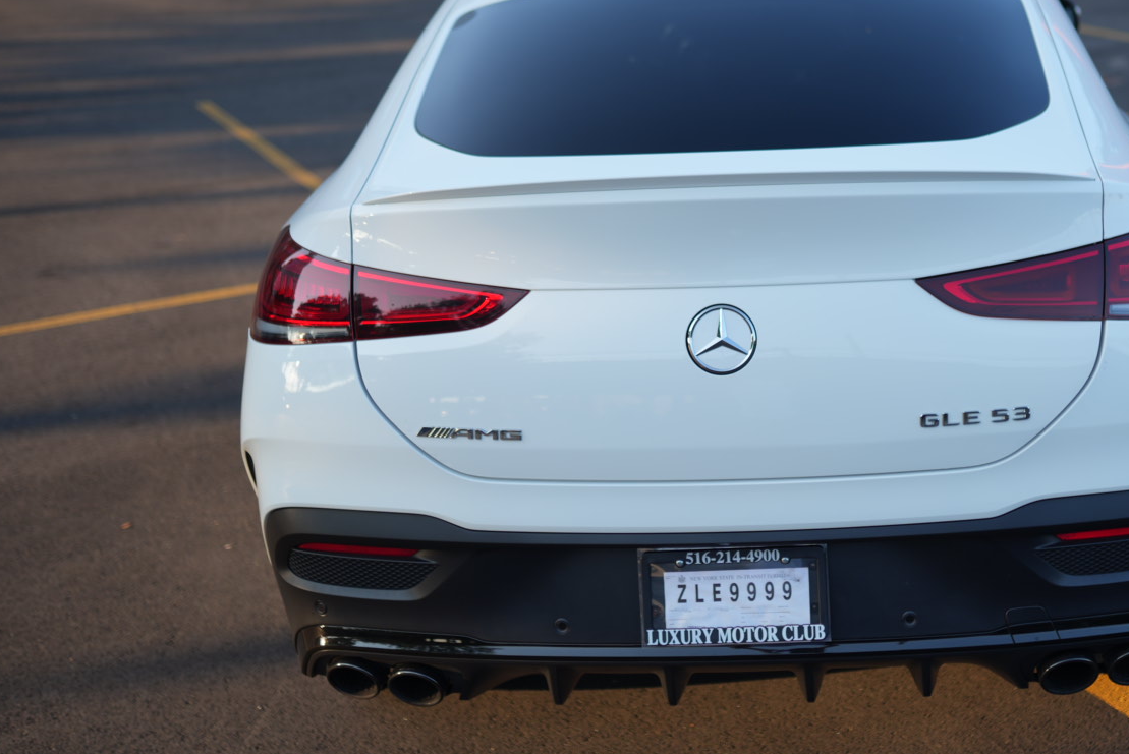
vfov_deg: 26.5
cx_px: 759
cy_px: 309
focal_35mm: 51
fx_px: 1600
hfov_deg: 38.4
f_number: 1.6
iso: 100
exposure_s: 1/1000
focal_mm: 35
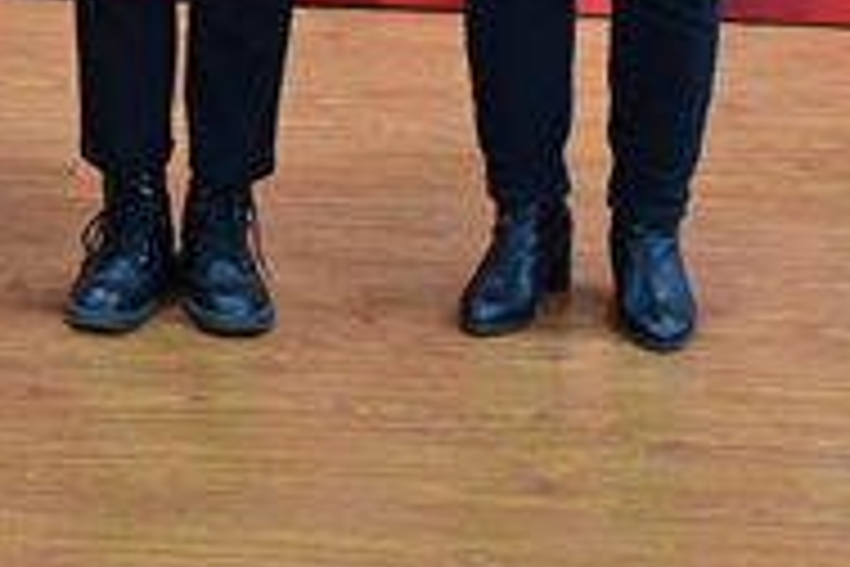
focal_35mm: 144
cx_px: -225
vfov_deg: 8.9
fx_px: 3400
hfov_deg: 13.8
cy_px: -596
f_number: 4.5
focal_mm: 34
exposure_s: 1/40
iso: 3600
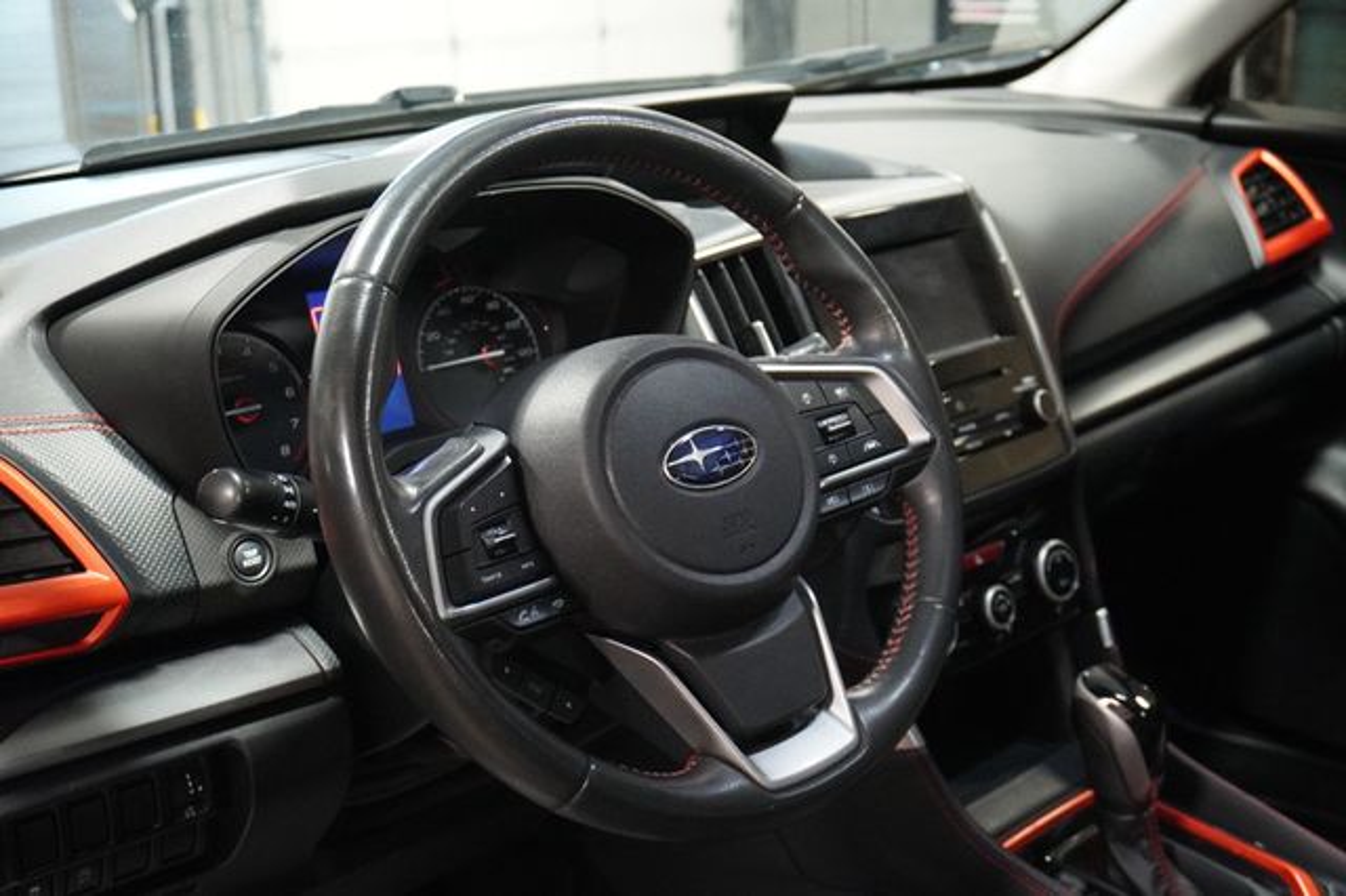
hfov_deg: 45.0
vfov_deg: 30.8
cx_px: 673
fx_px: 1626
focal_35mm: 44
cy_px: 448
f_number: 4.5
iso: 6400
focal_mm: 29
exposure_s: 1/40
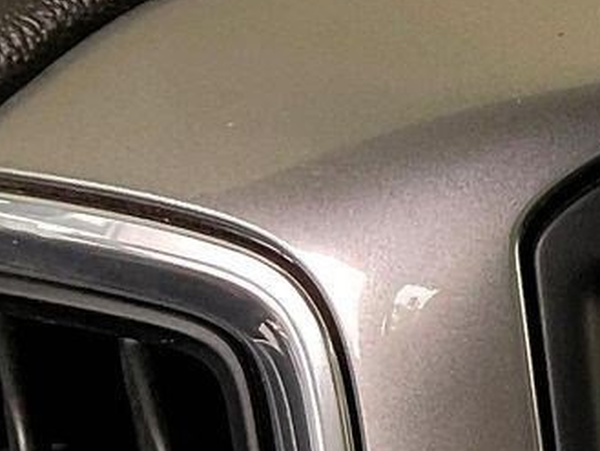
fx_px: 2445
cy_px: 575
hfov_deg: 12.0
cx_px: 1297
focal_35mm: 141
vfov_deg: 10.3
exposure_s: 1/122
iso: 64
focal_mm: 3
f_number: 1.8
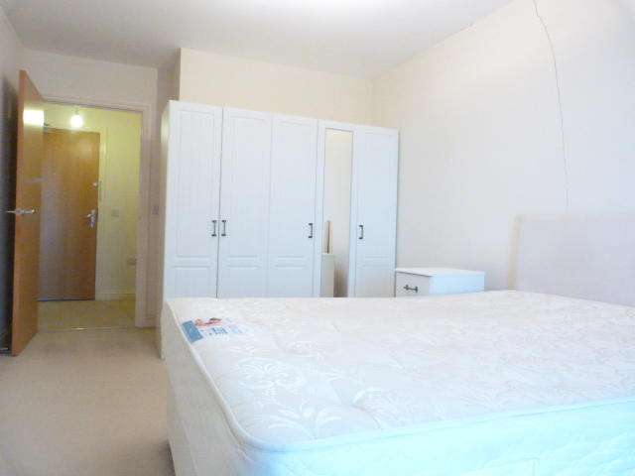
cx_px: 318
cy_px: 238
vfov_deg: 54.9
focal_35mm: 25
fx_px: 459
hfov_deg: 69.4
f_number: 2.8
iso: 800
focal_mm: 4.5
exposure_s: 1/30
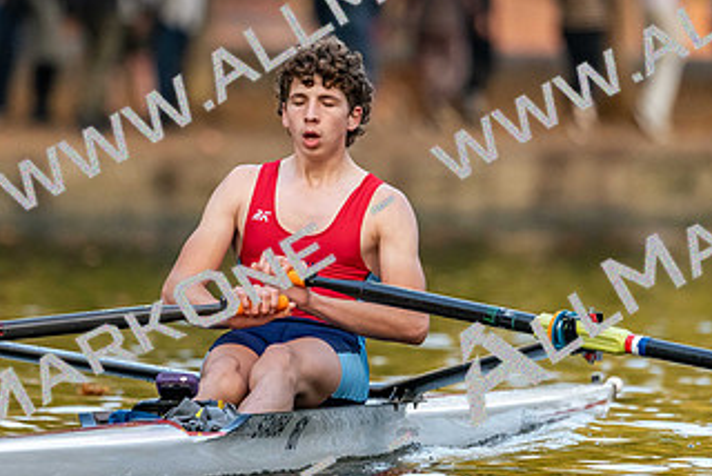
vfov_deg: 1.9
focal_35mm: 725
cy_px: 217
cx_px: 269
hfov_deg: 2.8
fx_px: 14352
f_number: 4.5
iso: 3600
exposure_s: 1/2500
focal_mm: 400
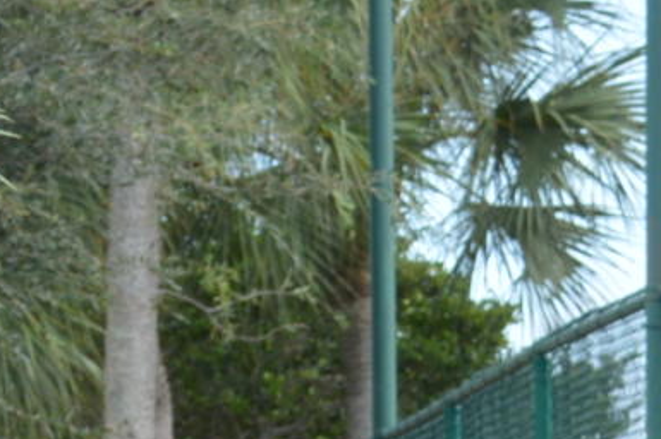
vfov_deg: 3.6
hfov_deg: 5.5
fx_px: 6861
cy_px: 1130
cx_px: -306
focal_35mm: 374
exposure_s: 1/125
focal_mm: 32
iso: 140
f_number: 5.6
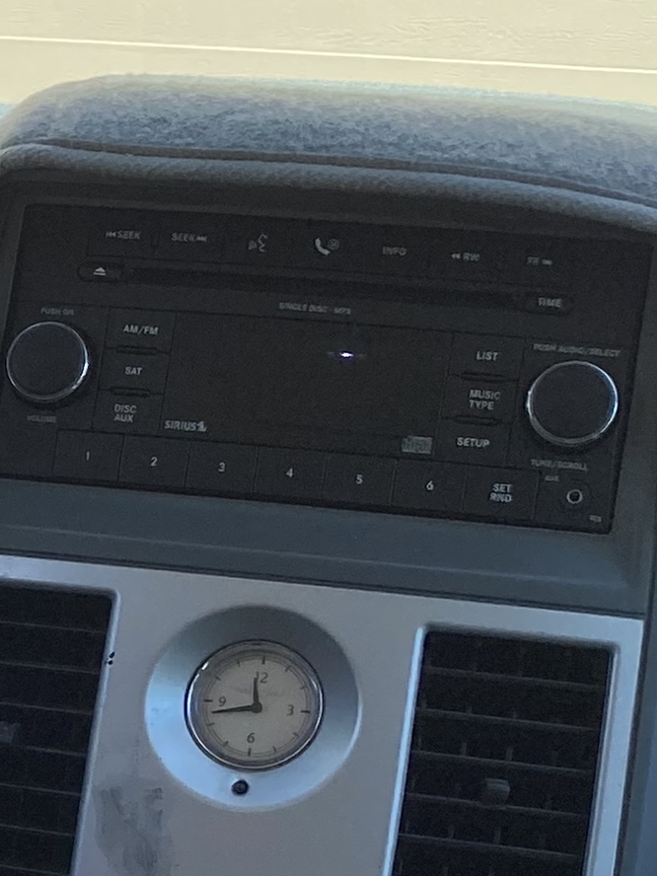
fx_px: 2986
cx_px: -710
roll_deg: -3.0
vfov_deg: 16.3
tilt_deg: -16.6
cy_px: 899
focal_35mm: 118
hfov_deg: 11.2
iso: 32
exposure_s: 1/1053
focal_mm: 4.25
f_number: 1.8
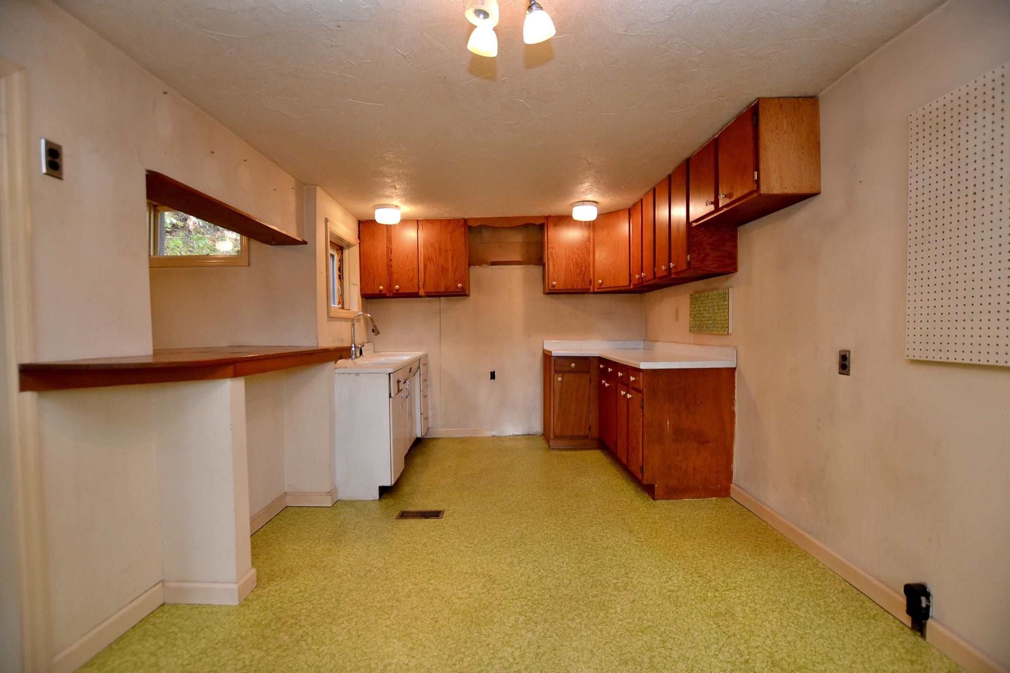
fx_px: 421
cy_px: 336
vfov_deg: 77.3
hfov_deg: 100.4
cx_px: 505
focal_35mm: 15
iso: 640
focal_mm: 10
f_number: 3.5
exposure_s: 1/60
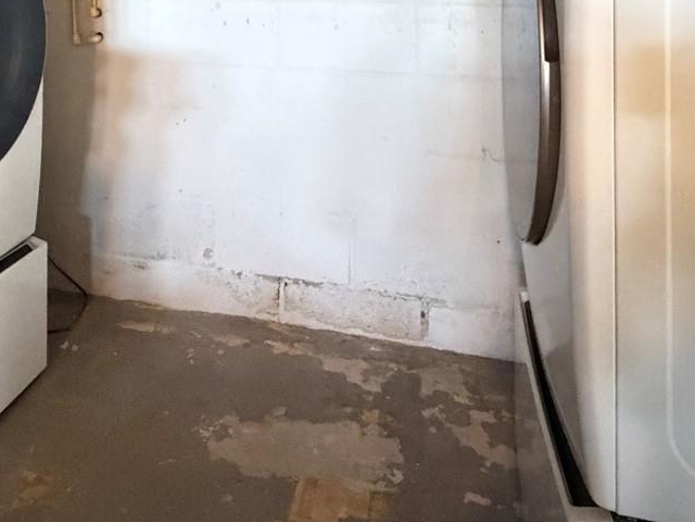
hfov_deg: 51.9
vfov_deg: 35.0
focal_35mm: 35
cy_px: -52
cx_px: 245
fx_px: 703
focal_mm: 2.22
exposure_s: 1/30
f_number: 2.2
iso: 2000
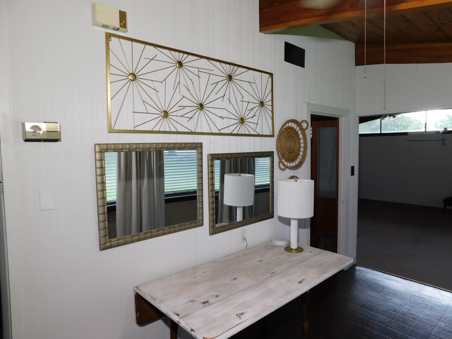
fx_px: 300
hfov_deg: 73.9
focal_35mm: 23
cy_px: 170
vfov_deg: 58.9
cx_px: 226
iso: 125
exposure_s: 1/30
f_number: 3
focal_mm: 4
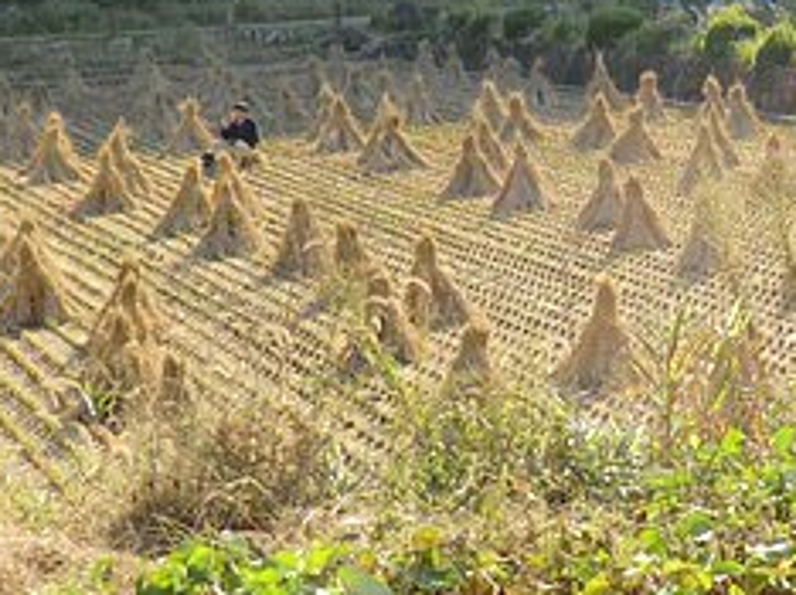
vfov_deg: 14.3
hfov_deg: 18.8
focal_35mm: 103
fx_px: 2366
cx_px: 721
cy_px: 221
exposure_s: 1/160
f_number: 4
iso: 64
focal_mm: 8.4
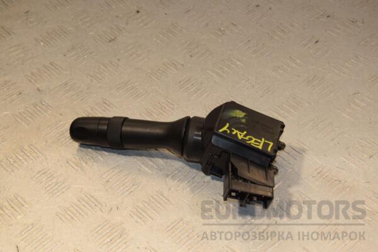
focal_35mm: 78
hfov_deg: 26.0
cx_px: 189
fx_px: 819
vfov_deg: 17.5
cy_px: 126
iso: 800
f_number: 9
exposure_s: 1/200
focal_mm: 52
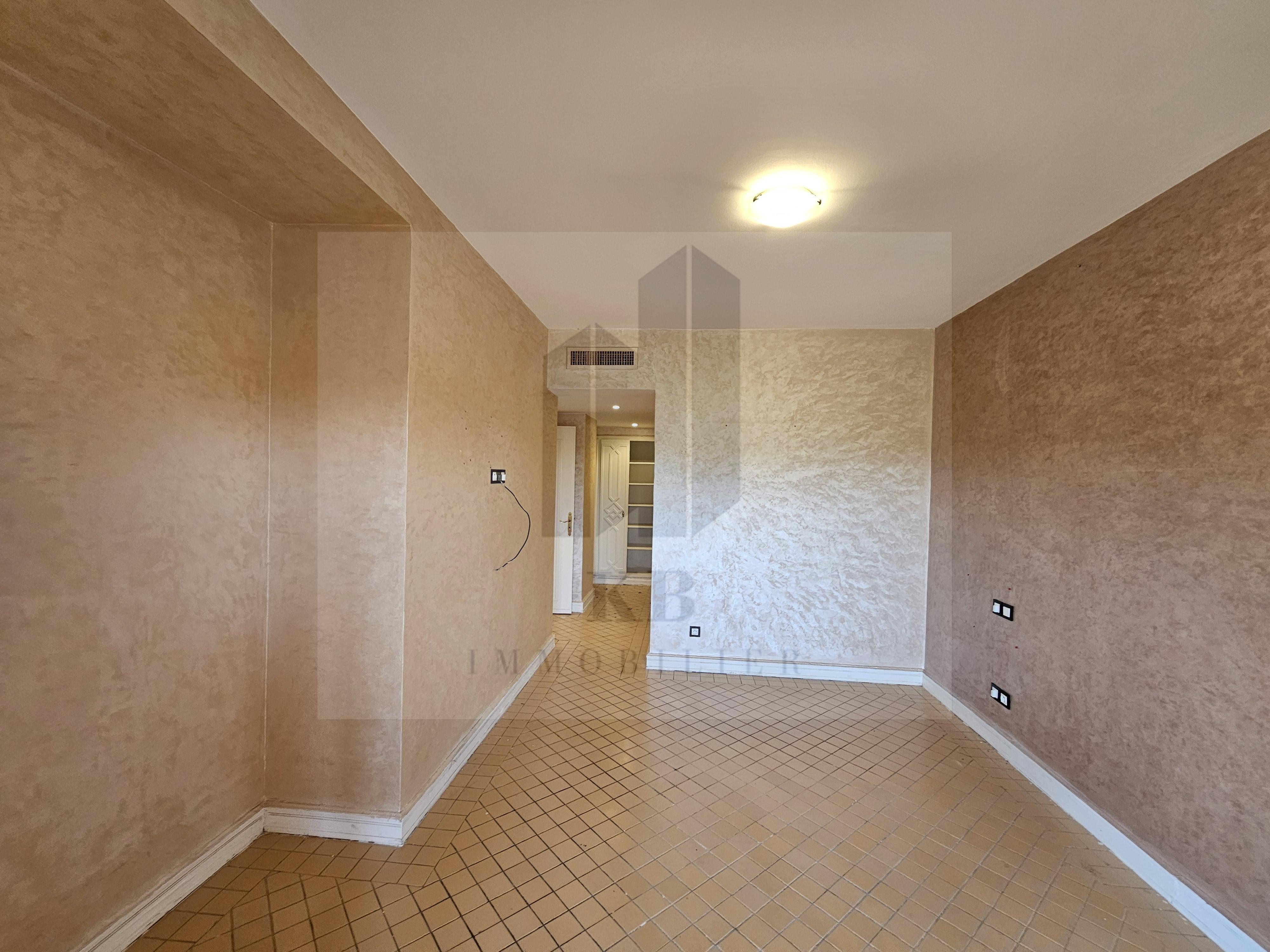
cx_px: 635
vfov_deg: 89.9
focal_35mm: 13
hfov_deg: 106.2
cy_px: 476
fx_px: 477
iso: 125
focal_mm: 2.2
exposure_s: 1/50
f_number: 2.2
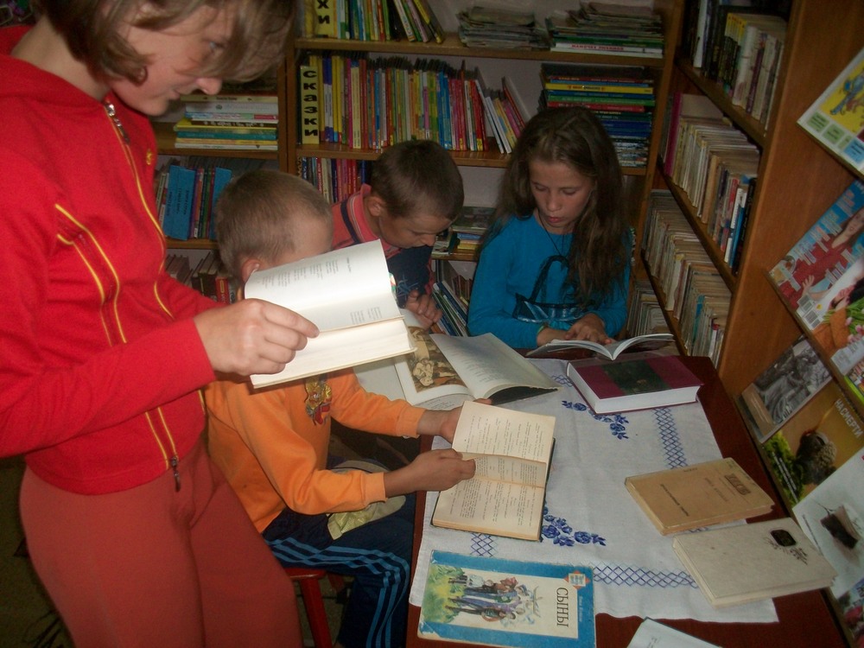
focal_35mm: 34
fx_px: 849
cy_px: 324
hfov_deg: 54.0
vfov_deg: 41.8
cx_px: 432
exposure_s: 1/60
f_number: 2.8
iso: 120
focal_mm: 5.7
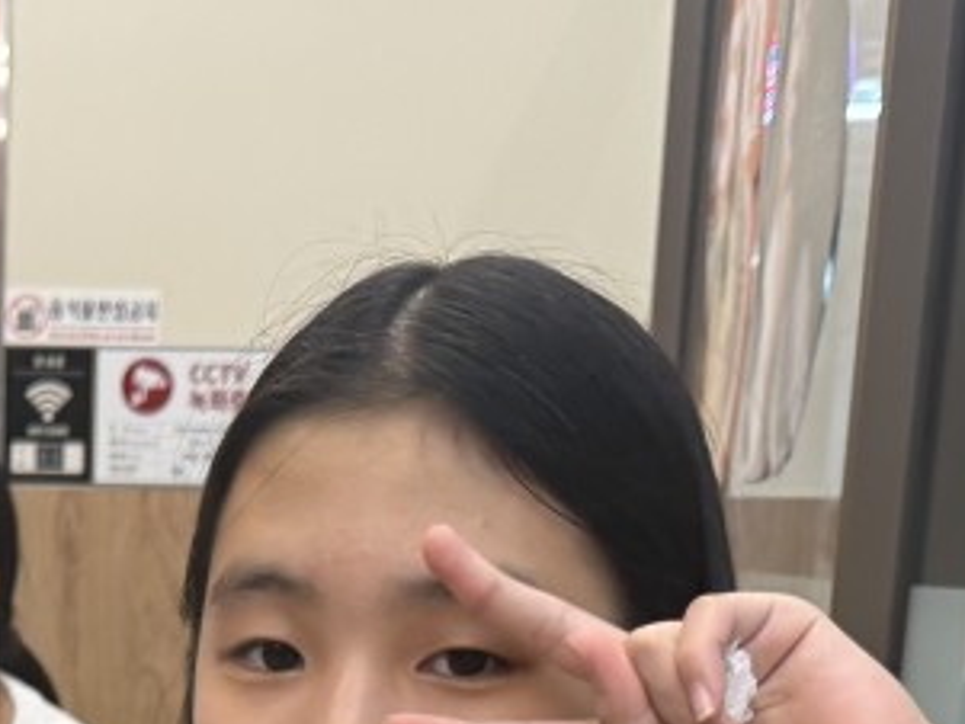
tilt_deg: -17.2
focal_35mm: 102
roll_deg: -1.7
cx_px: 22
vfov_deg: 12.6
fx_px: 2845
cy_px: 1477
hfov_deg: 18.8
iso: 125
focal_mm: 6.76
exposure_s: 1/120
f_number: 1.78
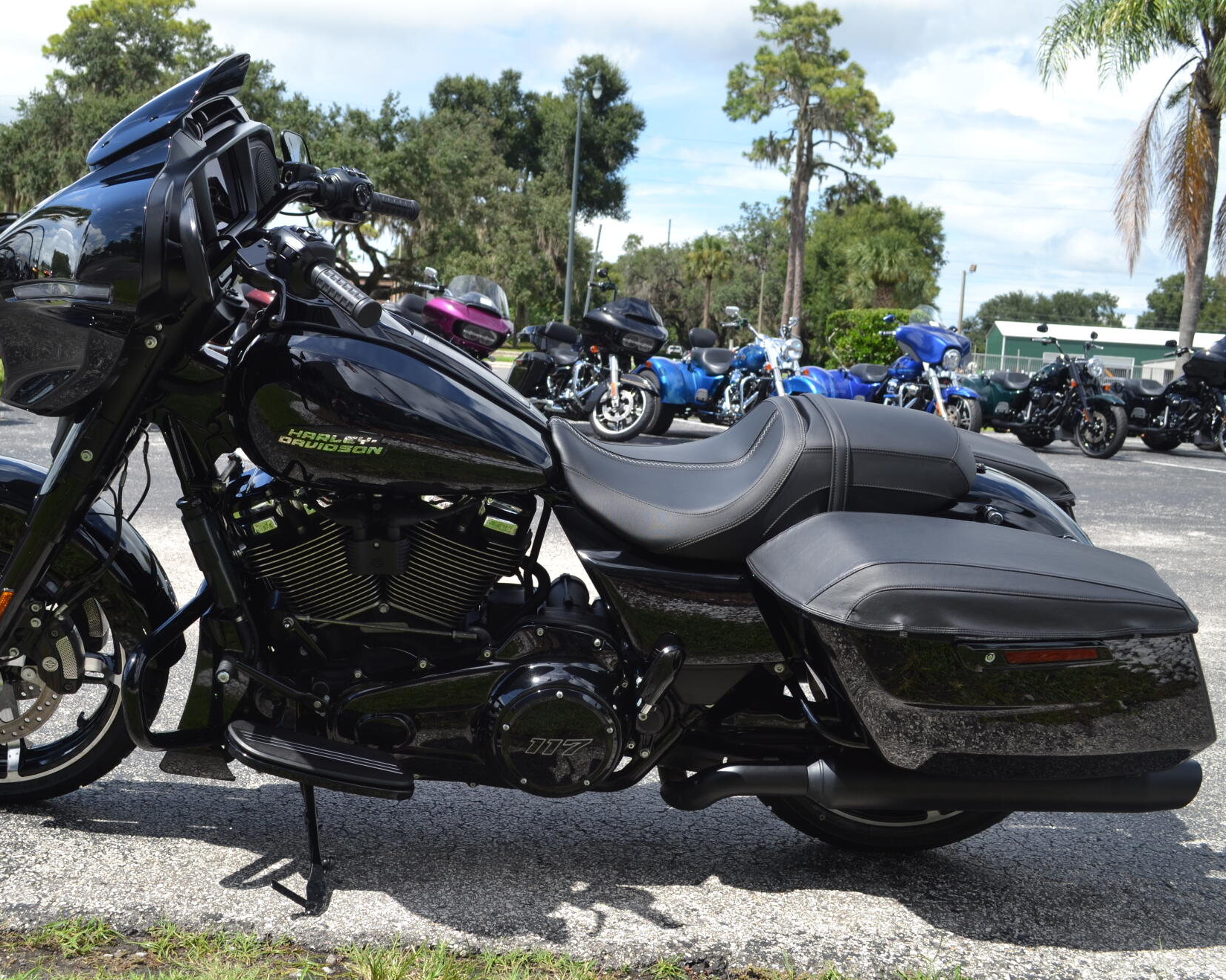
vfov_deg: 36.5
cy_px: 490
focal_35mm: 41
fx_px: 1488
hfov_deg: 44.7
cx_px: 528
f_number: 7.1
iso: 100
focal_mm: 24
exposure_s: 1/200
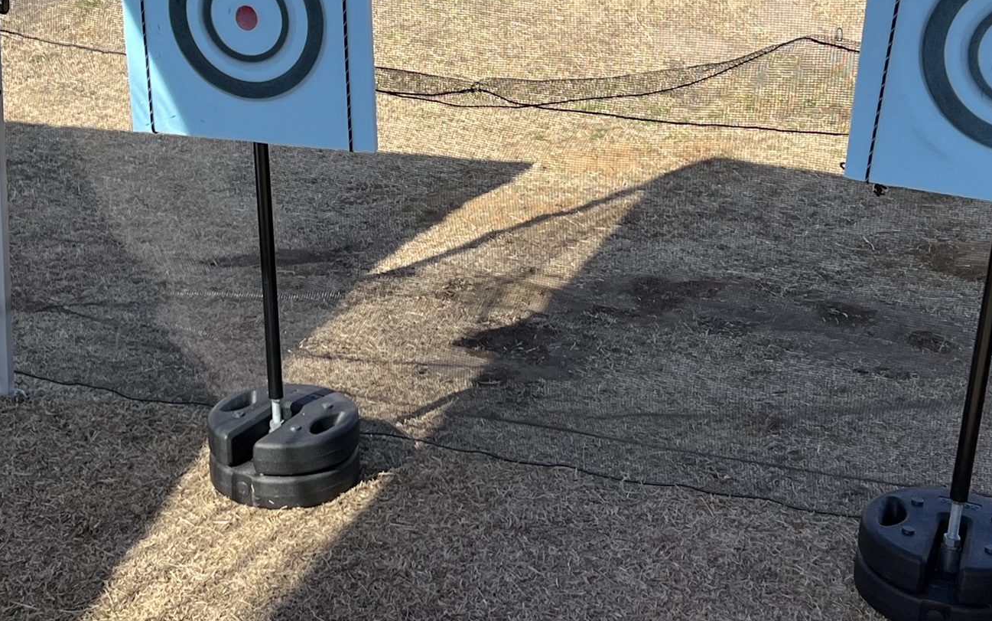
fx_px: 1839
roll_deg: +0.7
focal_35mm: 68
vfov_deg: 19.0
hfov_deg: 30.1
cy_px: 143
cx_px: 366
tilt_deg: -14.2
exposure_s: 1/1901
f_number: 1.5
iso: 50
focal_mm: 5.7
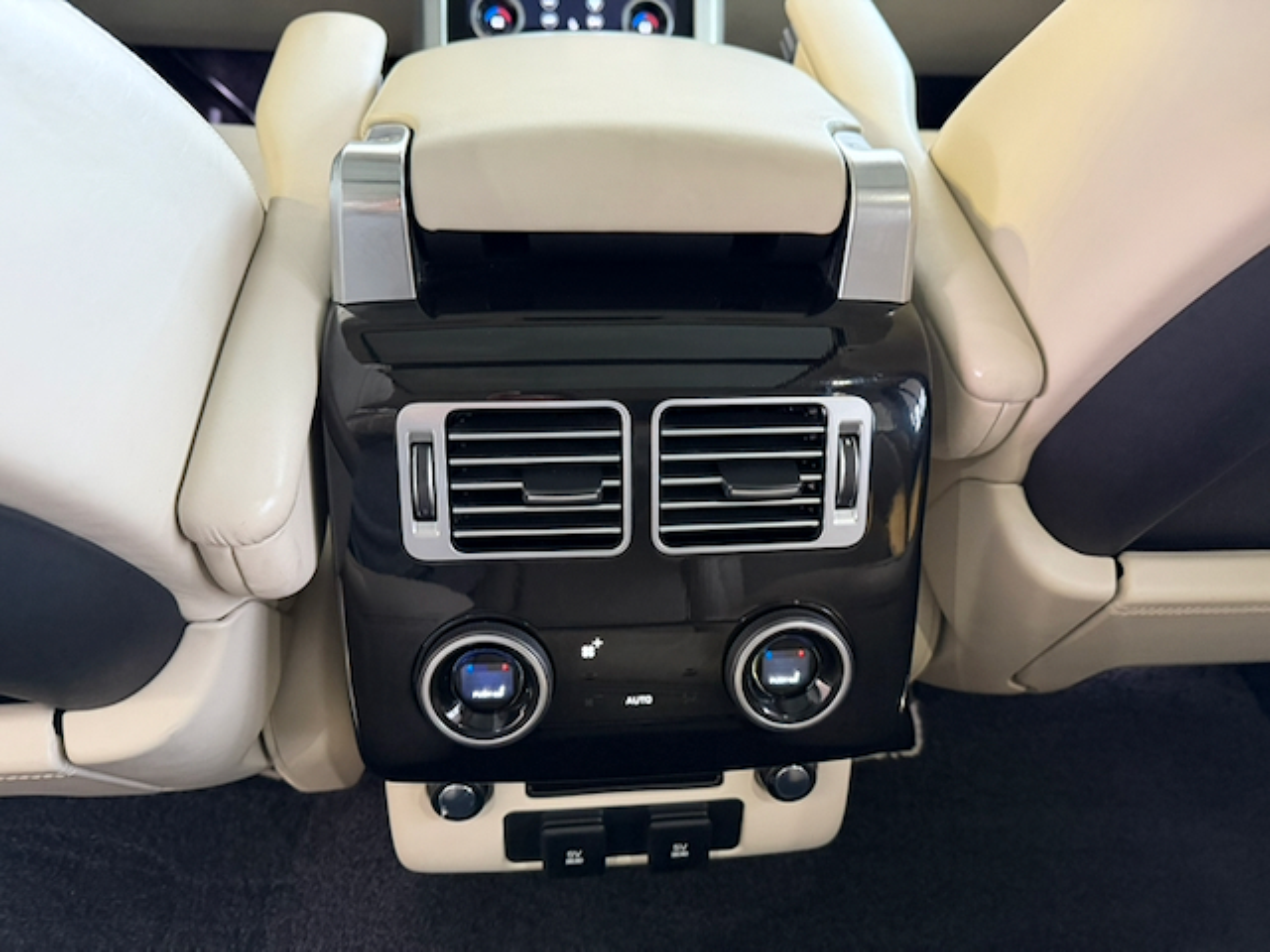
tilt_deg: -38.5
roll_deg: -6.6
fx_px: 881
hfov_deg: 71.6
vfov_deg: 56.8
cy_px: 476
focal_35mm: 24
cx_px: 635
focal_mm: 6.76
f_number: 1.78
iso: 800
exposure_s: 1/42
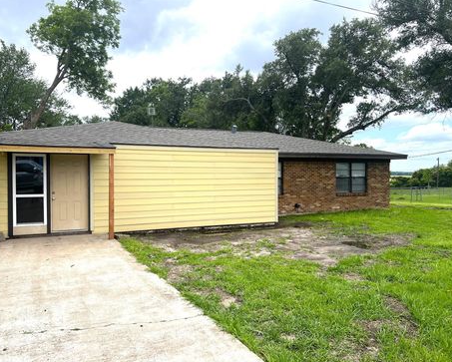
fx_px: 375
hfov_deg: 62.1
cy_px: 183
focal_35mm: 28
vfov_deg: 51.6
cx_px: 210
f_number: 1.5
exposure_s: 1/3460
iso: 50
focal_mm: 5.7
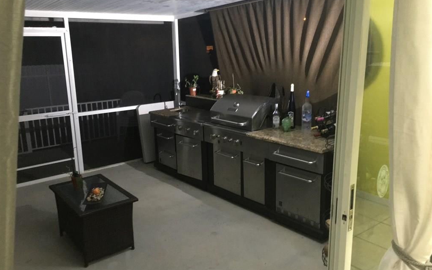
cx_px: 216
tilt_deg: -13.0
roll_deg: +0.3
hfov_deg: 61.2
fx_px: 365
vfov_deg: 40.6
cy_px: 130
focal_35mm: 31
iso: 320
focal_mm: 4.15
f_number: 2.2
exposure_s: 1/15
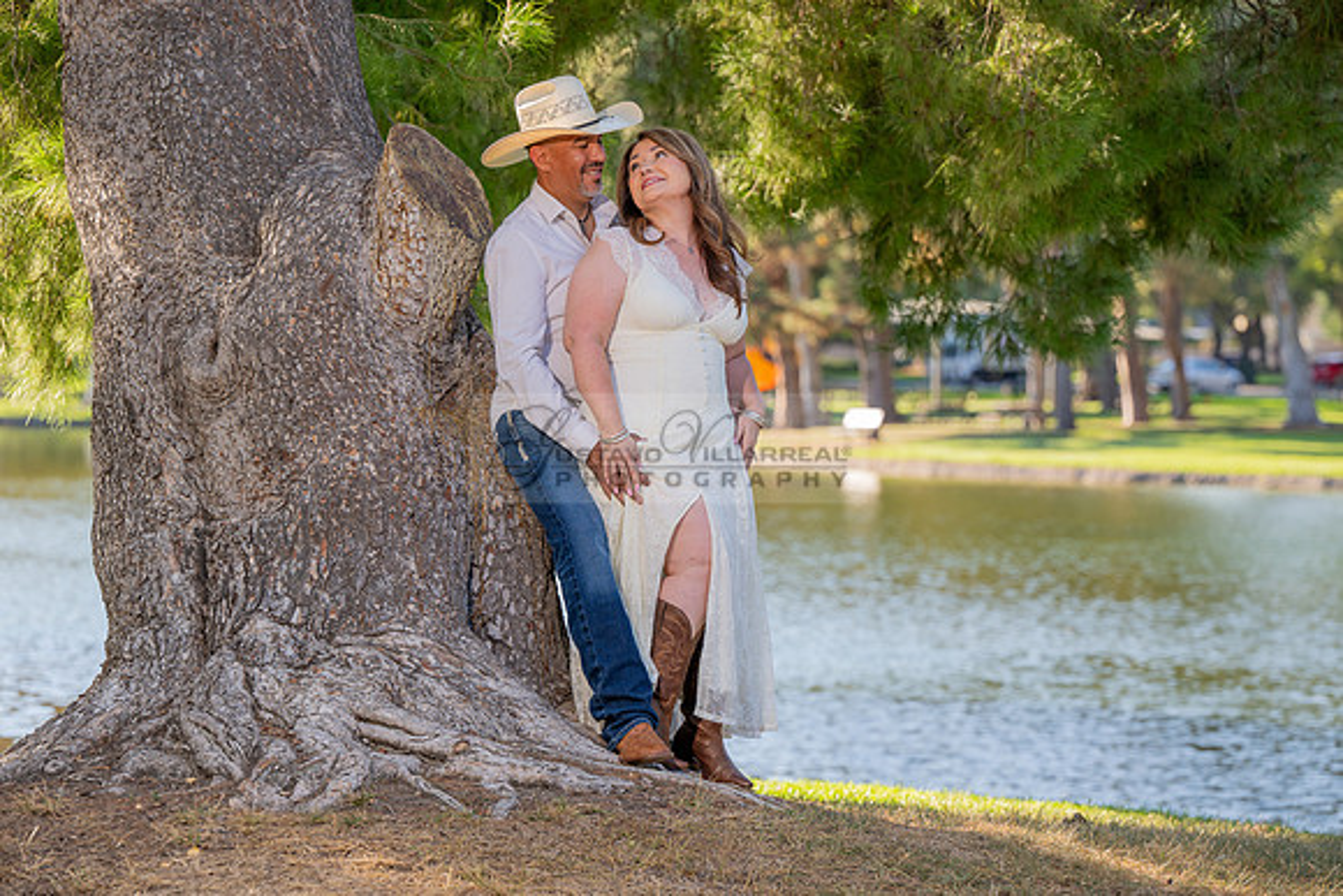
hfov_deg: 13.7
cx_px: 672
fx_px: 5597
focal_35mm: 150
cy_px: 448
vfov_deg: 9.2
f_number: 5
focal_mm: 150
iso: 200
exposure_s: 1/200
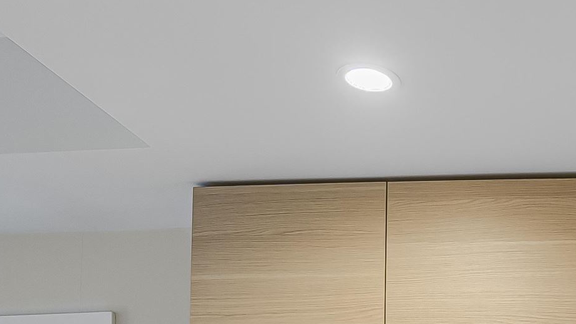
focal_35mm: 70
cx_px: 766
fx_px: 1069
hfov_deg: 25.5
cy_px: 619
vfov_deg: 14.6
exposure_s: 1/15
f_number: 4.5
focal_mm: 13.5
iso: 400
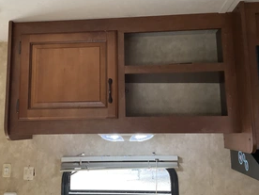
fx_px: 314
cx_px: 109
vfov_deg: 34.2
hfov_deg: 44.6
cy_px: 74
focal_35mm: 42
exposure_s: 1/60
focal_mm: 3
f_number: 1.8
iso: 160
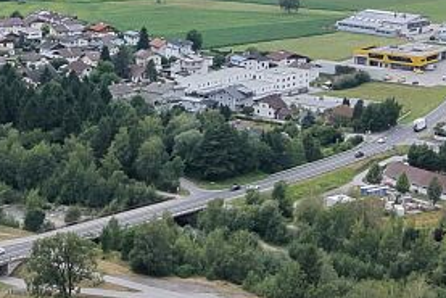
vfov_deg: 12.8
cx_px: 106
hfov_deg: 18.9
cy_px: 104
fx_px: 1326
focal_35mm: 107
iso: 400
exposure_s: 1/3000
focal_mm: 8.67
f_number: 1.8
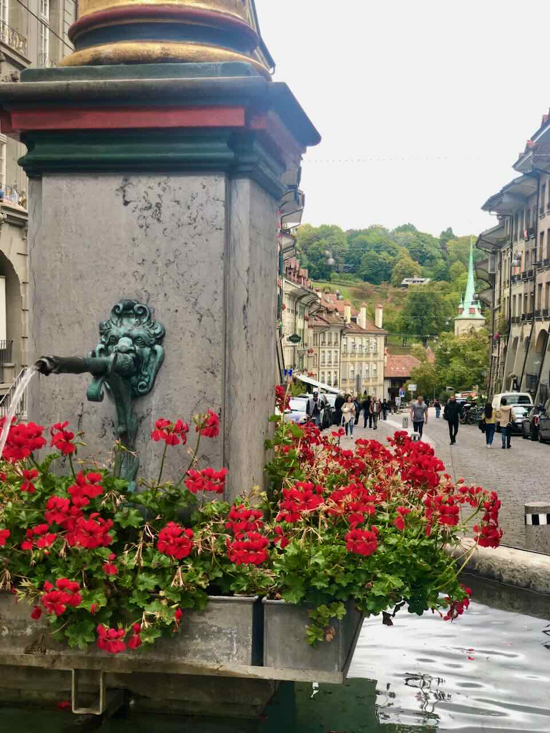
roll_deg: +0.2
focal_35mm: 52
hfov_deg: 28.0
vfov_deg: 36.8
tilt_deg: +0.4
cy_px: 366
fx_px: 1102
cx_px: 275
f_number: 2.4
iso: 20
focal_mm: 6
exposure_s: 1/120
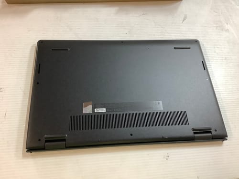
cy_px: 90
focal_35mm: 31
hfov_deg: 58.4
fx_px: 214
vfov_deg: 45.4
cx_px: 120
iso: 200
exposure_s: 1/50
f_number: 2.4
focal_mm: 3.3
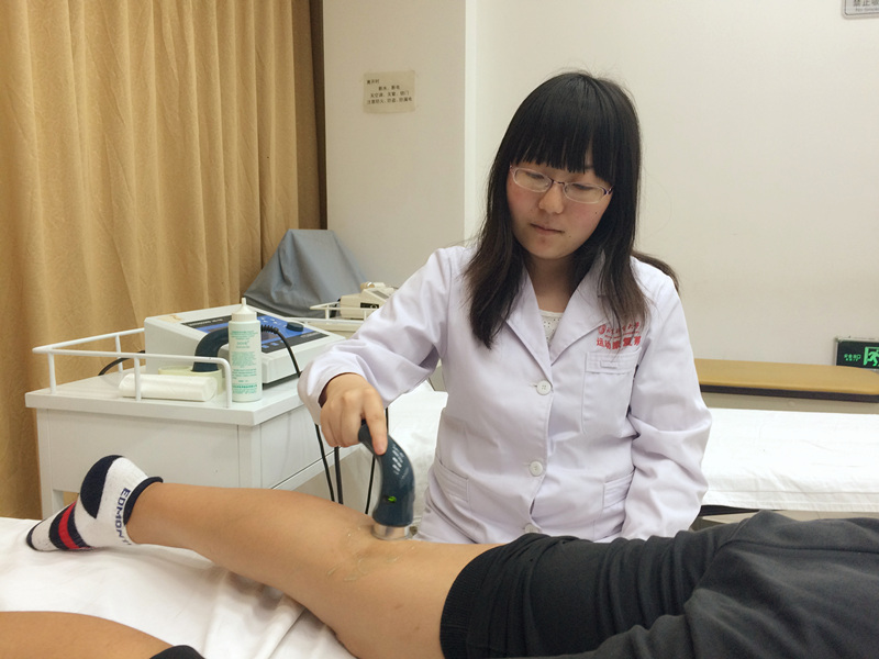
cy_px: 330
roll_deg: +0.5
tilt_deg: -7.7
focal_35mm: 29
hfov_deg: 61.7
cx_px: 440
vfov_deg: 48.2
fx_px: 736
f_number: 2.2
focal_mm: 4.15
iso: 64
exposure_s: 1/33
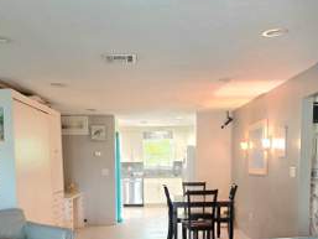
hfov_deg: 43.6
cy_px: 203
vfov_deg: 32.4
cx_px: 130
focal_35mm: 43
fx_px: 395
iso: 500
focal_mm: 6.5
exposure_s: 1/120
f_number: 1.4
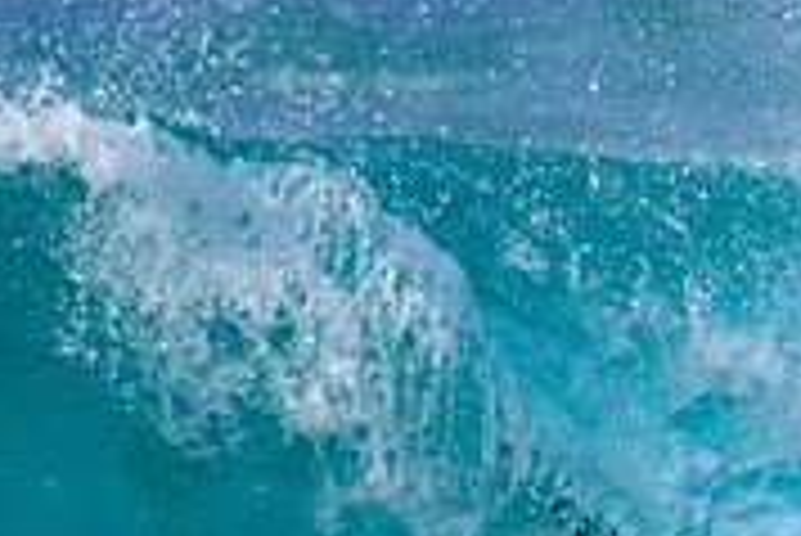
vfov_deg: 0.4
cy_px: 748
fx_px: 74819
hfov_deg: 0.6
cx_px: 917
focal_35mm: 3360
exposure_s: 1/2000
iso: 720
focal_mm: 800
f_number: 11
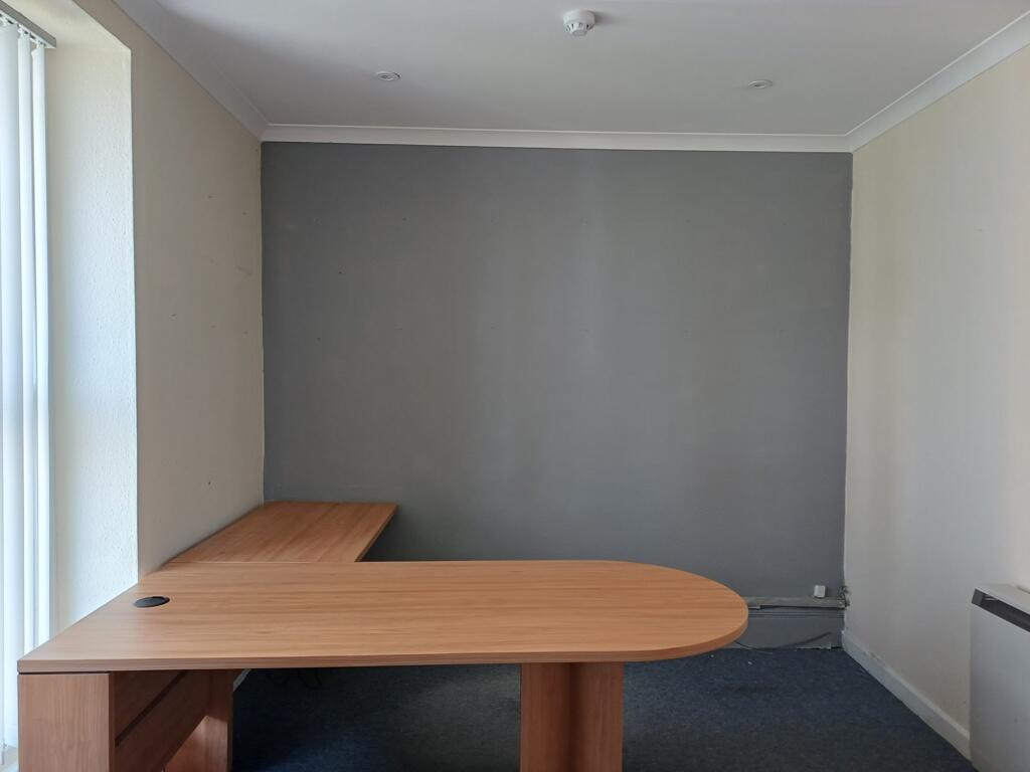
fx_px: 744
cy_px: 386
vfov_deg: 54.9
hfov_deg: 69.4
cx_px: 515
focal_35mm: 25
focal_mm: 4.65
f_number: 1.8
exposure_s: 1/50
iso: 100
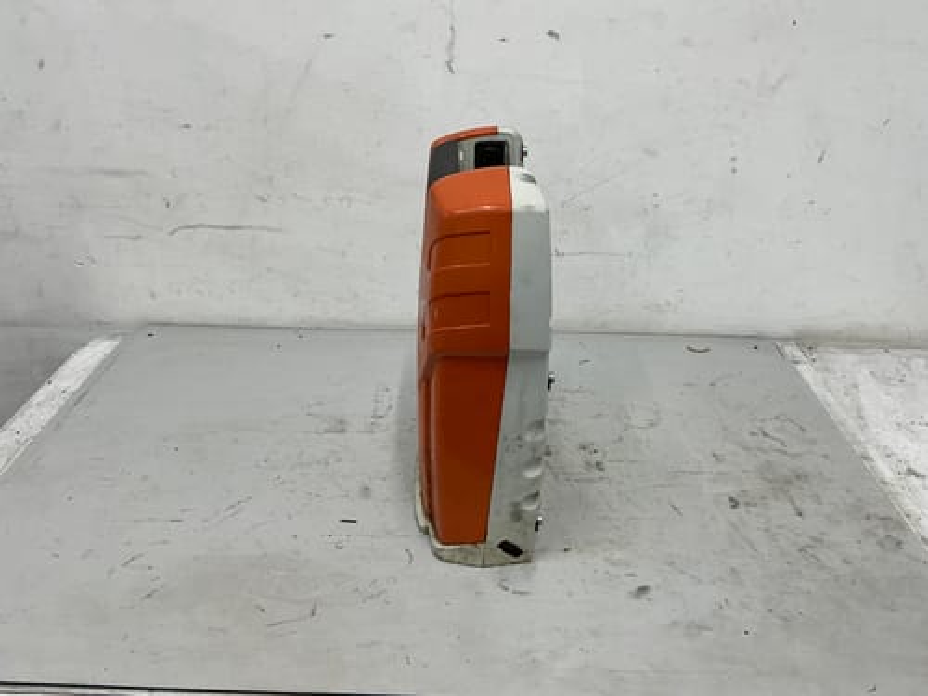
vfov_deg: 49.7
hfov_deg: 63.4
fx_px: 751
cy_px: 348
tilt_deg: -27.4
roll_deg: -0.4
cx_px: 464
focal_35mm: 28
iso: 64
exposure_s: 1/100
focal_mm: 3
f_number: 1.8
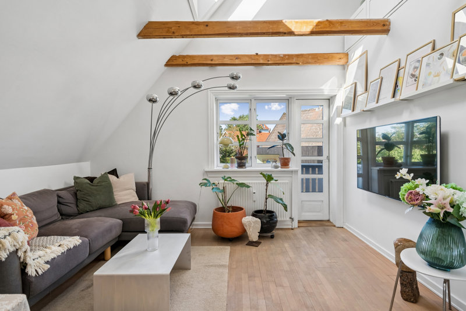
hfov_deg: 86.9
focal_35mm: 19
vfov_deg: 64.5
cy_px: 156
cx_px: 233
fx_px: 246
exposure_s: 1/160
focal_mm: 19
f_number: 7.1
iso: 800
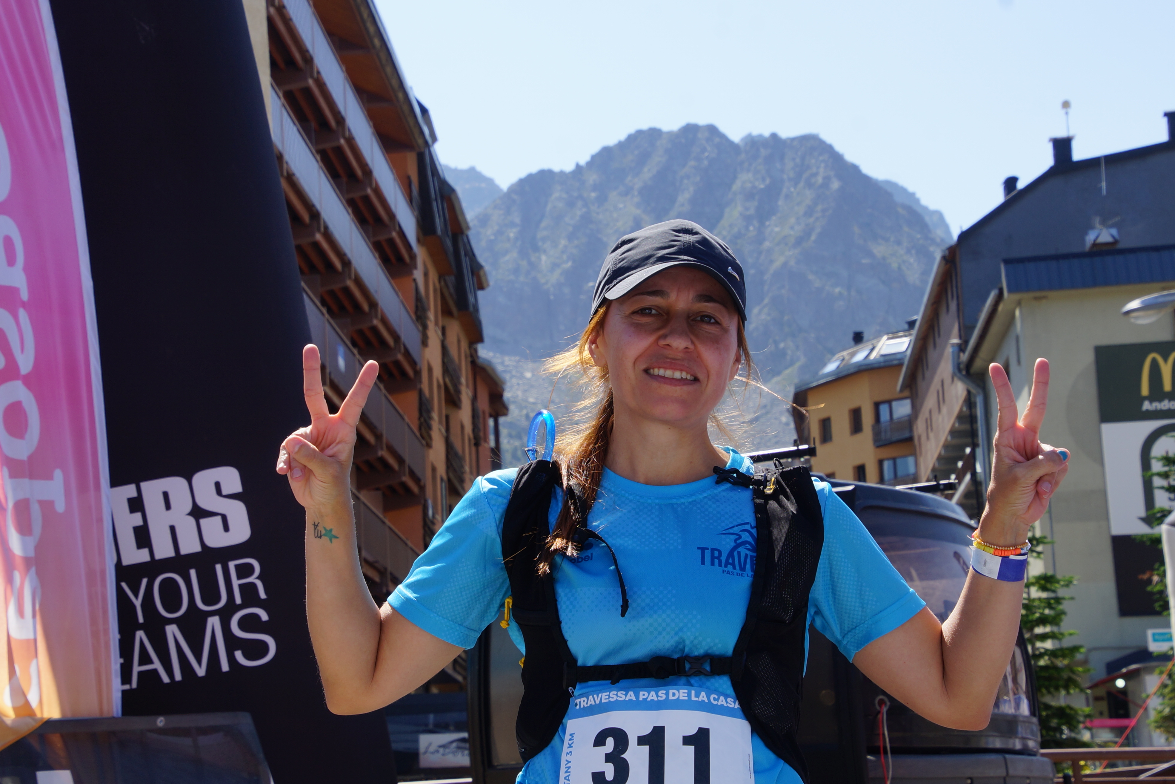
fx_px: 2448
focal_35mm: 75
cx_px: 588
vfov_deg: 18.2
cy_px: 392
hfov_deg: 27.0
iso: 100
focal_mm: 50
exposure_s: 1/100
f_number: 10
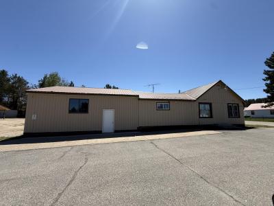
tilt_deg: +5.9
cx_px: 137
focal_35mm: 14
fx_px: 111
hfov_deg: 102.1
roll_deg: -0.2
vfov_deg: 85.7
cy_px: 103
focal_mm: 2.22
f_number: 2.2
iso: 50
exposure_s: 1/2410
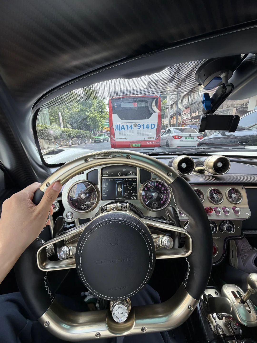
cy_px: 172
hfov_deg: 85.7
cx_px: 128
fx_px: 139
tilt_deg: -14.0
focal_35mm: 14
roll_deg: +1.0
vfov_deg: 102.1
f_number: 2.2
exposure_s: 1/152
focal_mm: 2.22
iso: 40
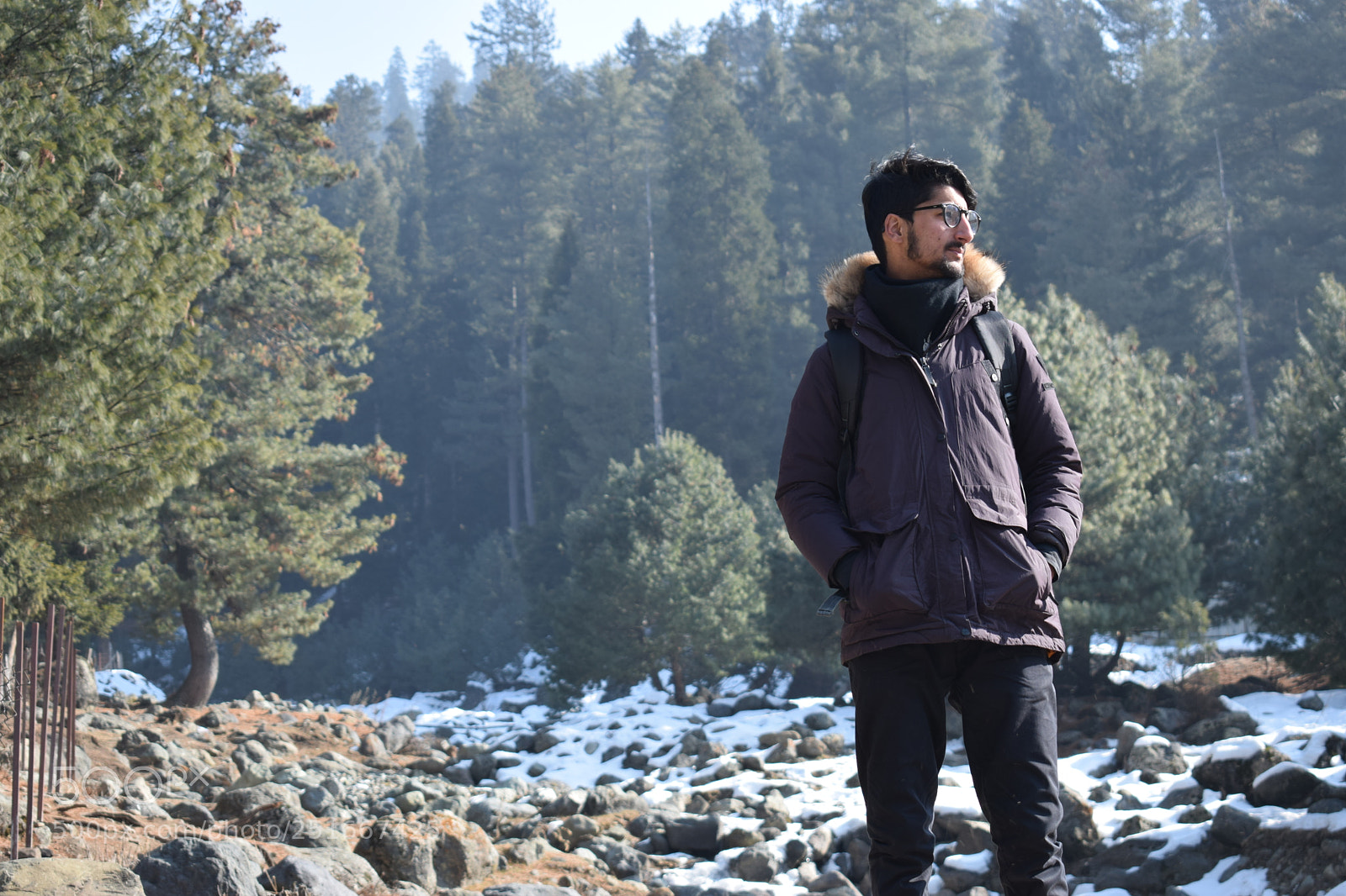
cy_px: 448
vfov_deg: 16.5
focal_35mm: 82
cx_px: 673
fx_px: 3084
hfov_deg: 24.6
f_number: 5.6
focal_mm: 55
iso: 100
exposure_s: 1/125
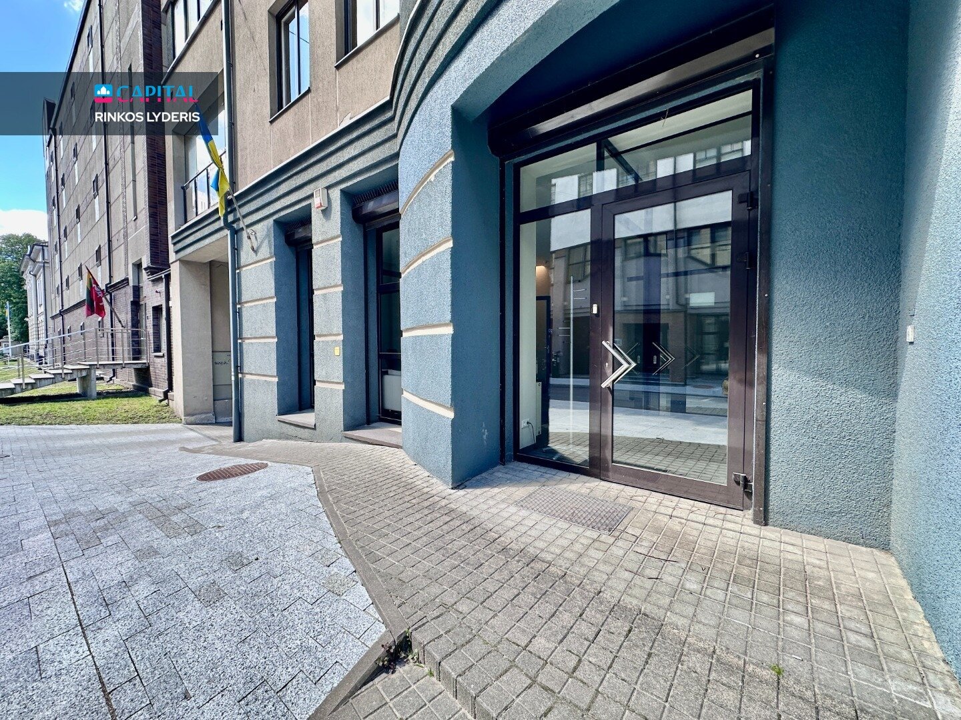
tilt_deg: -1.5
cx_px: 480
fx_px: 389
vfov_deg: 85.7
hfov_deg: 102.1
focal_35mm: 14
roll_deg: +0.6
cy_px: 360
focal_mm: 2.22
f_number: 2.2
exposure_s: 1/166
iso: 40
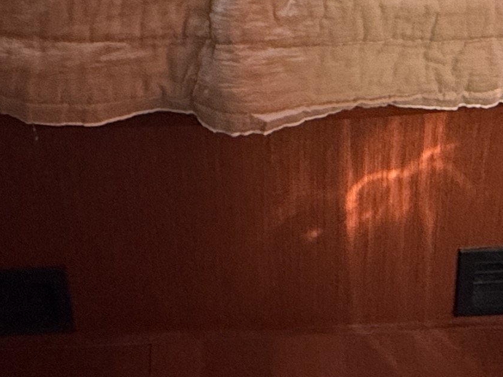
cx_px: 226
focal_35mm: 67
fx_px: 973
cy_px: -274
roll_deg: +3.0
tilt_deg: -24.5
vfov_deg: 18.1
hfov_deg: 29.0
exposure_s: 1/99
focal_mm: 2.22
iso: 200
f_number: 2.2
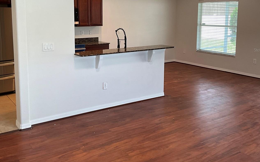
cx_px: 108
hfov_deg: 50.2
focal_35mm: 39
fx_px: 276
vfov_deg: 32.4
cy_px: 50
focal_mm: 3
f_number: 1.8
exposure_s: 1/120
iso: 64
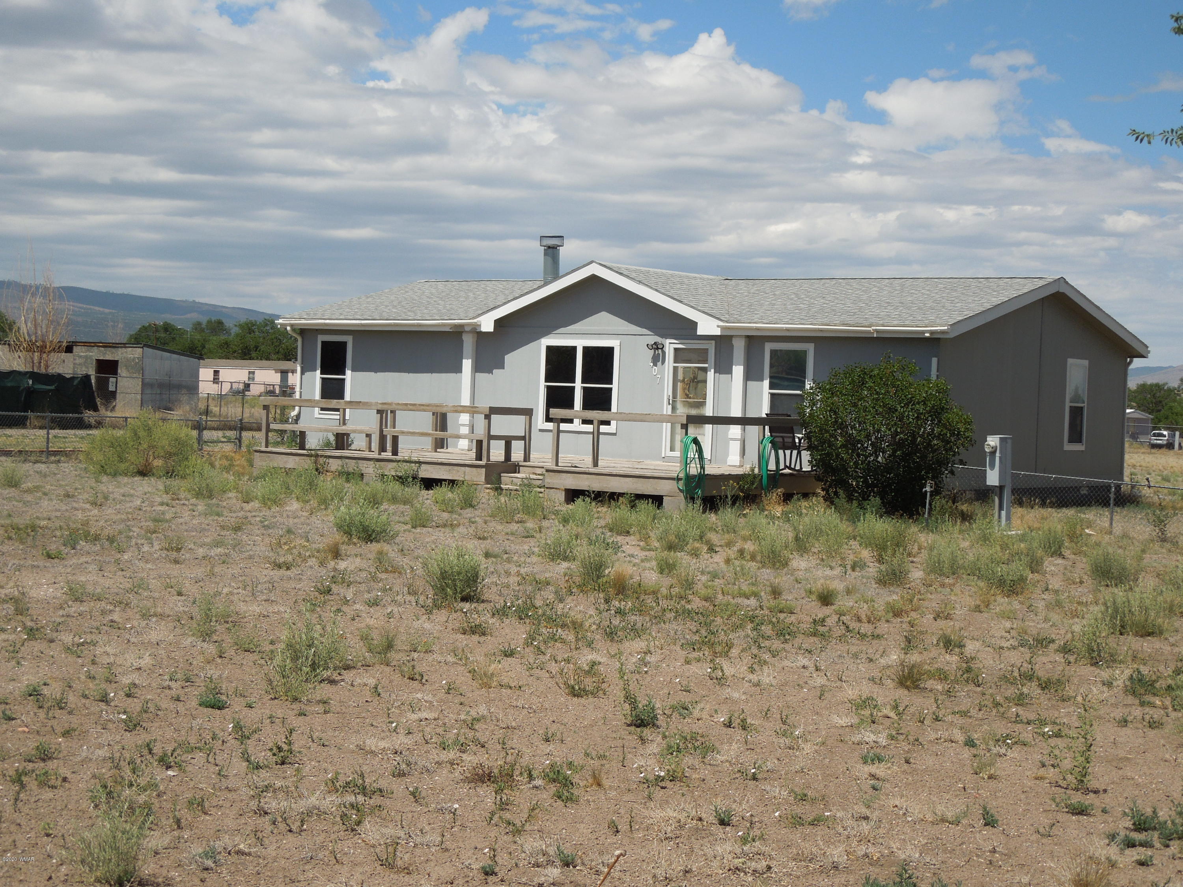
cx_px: 592
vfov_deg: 27.0
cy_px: 444
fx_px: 1845
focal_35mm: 54
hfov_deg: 35.5
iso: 100
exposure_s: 1/320
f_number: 8.4
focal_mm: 9.8
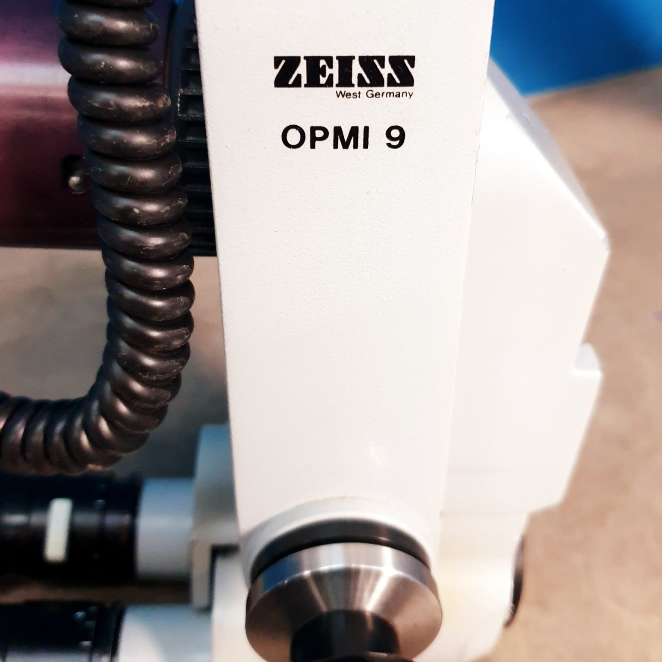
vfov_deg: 43.5
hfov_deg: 43.8
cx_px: 350
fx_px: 822
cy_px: 252
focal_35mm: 38
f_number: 1.5
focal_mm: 4.3
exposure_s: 1/33
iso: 320
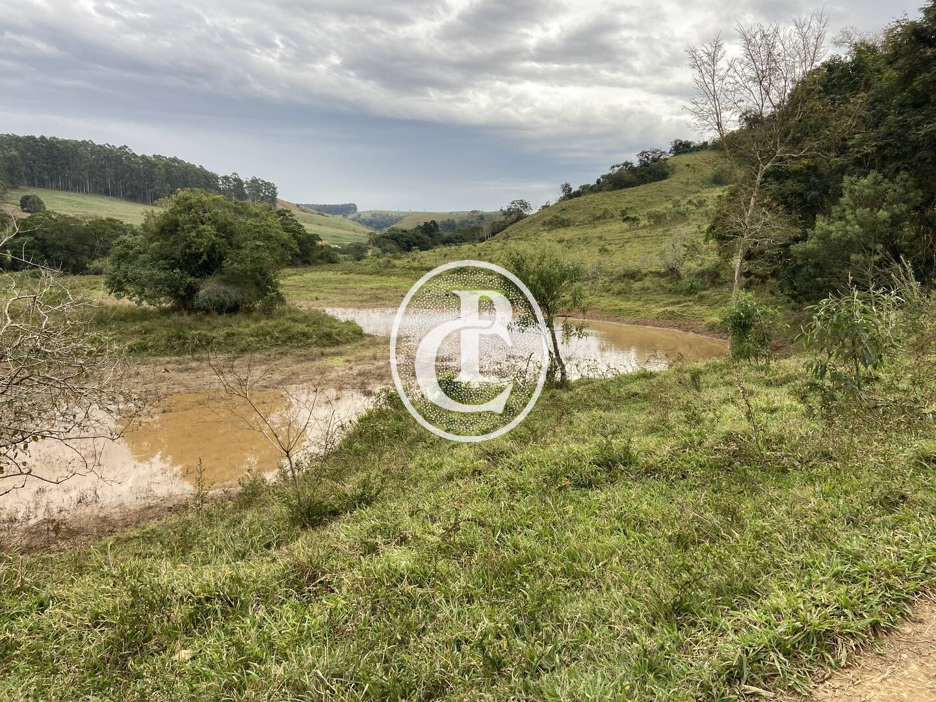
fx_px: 703
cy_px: 351
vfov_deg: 53.1
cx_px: 468
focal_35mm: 26
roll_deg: +0.5
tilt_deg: -8.2
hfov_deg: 67.3
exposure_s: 1/293
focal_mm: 4.25
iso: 32
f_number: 1.8
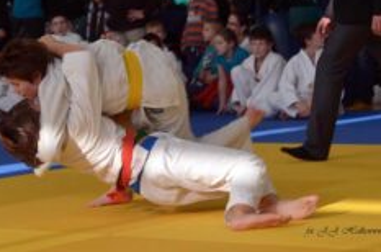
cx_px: 185
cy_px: 38
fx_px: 1223
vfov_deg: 11.7
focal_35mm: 116
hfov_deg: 17.7
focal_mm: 45
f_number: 5
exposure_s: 1/200
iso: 200
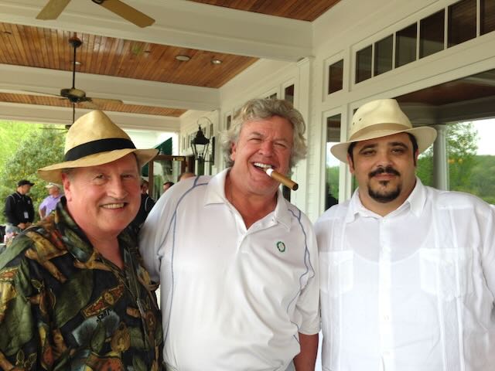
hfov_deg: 55.4
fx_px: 472
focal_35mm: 33
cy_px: 186
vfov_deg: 42.9
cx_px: 248
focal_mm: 4.12
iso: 50
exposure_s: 1/138
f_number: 2.4
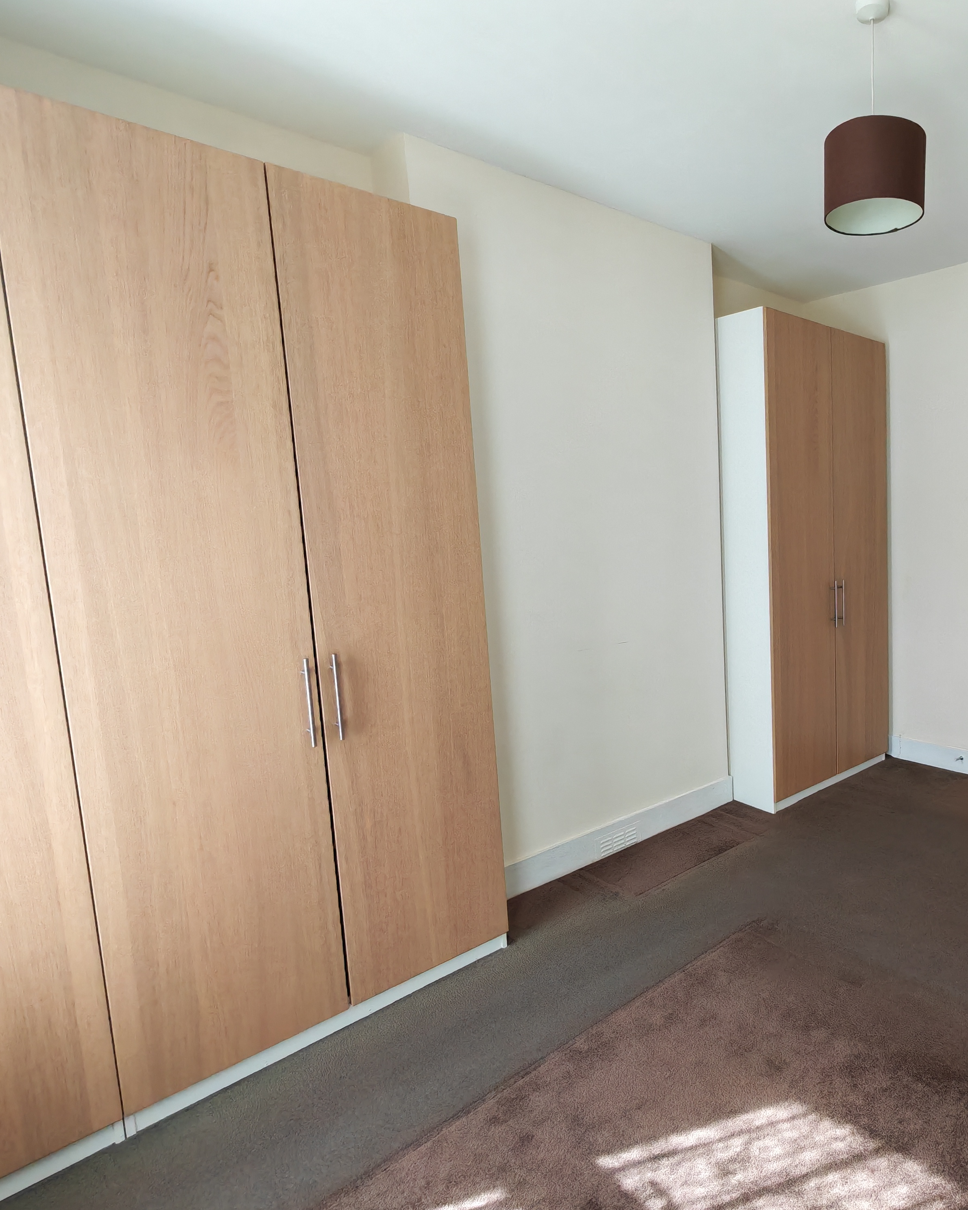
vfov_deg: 77.6
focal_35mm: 21
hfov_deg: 60.3
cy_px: 609
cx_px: 772
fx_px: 752
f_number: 2.2
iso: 160
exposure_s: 1/100
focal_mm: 1.96
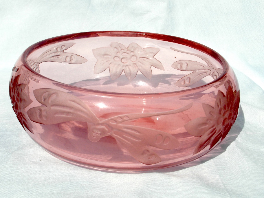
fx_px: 557
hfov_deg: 26.7
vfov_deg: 20.2
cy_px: 99
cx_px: 132
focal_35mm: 73
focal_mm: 11.9
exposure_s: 1/750
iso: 80
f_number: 6
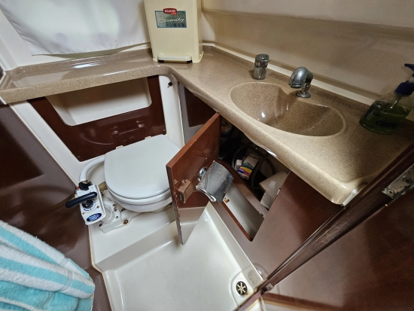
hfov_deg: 106.2
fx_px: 156
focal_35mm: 13
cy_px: 156
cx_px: 207
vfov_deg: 90.0
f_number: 2.2
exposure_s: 1/60
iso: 250
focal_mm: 2.2
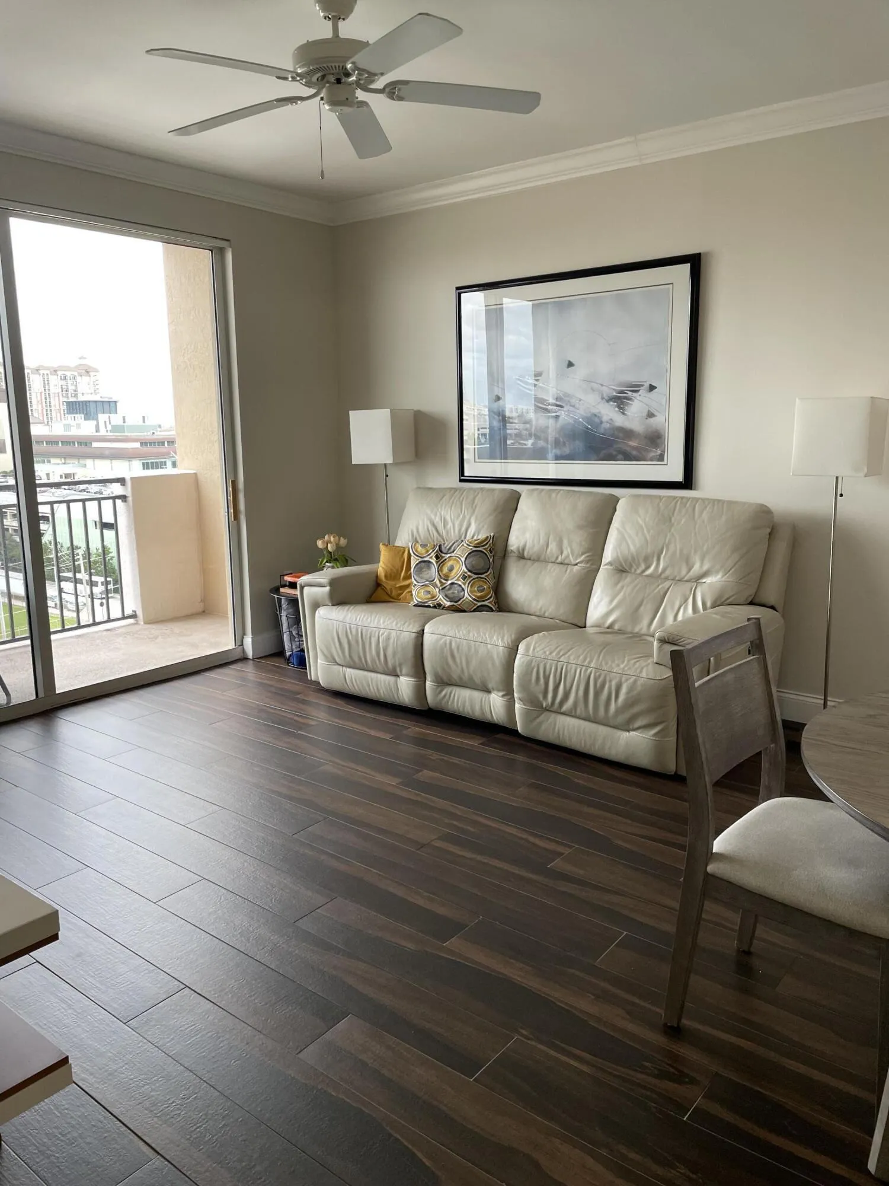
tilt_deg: -9.7
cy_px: 593
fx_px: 890
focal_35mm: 26
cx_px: 444
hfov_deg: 53.1
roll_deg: +0.8
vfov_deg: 67.3
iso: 80
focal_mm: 4.2
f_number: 1.6
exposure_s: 1/60
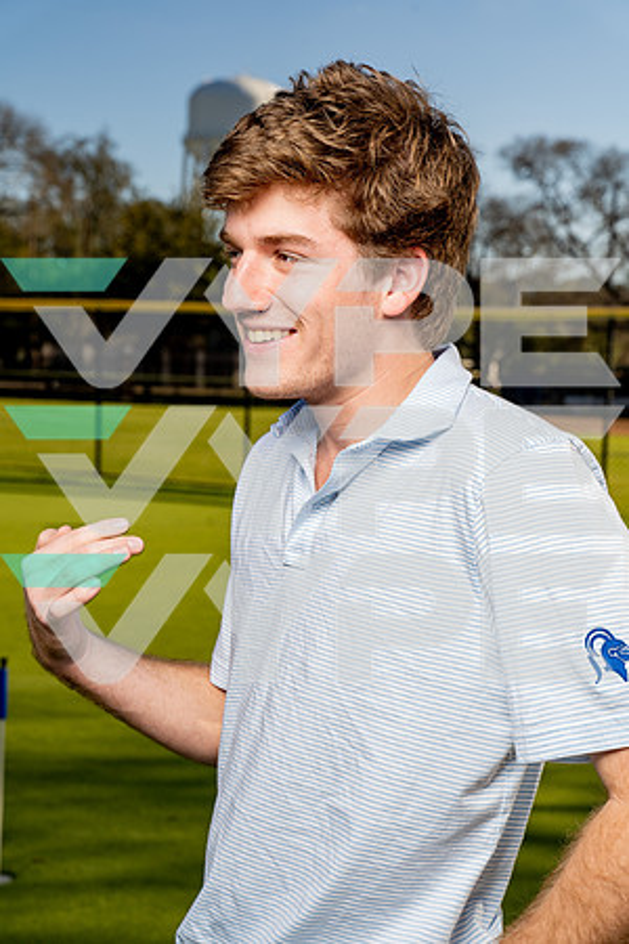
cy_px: 472
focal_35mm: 66
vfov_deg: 30.5
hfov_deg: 20.6
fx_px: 1730
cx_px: 314
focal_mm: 66
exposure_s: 1/250
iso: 100
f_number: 8
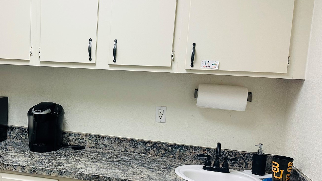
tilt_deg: -7.2
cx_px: 79
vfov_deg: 29.0
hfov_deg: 47.5
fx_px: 350
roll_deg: -2.8
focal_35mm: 41
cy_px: 104
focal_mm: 6.86
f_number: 1.78
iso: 200
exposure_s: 1/120
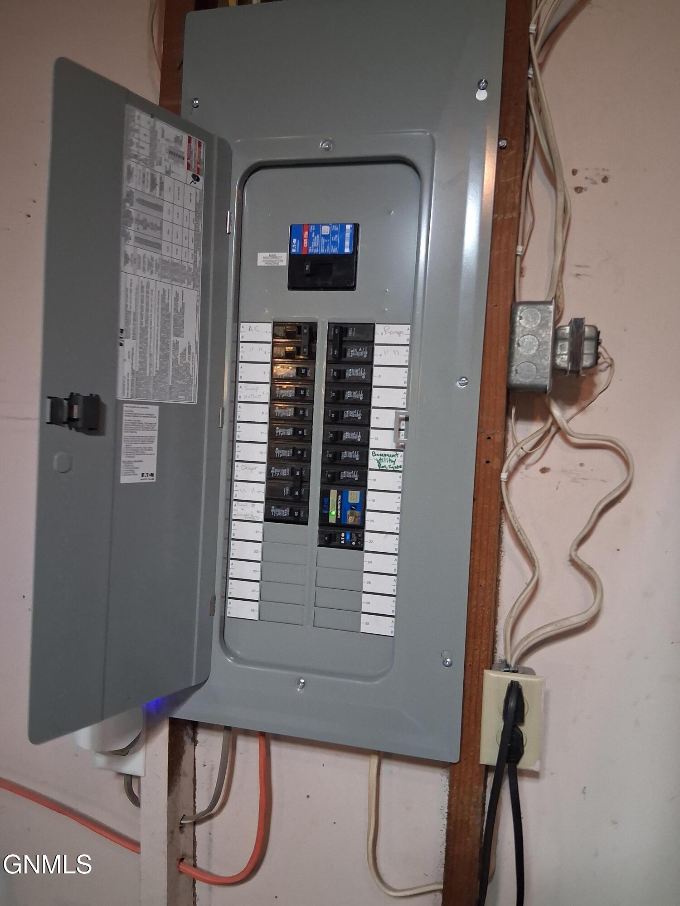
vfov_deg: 67.3
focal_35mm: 26
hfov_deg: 53.1
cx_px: 340
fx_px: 681
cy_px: 453
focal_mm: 3.98
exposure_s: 1/60
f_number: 1.8
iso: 640
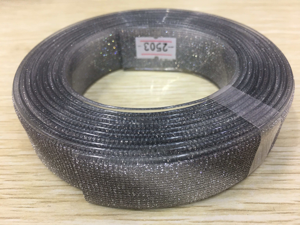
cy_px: 112
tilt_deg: -41.2
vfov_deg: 48.2
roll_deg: +3.2
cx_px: 150
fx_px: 251
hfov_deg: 61.7
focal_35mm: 29
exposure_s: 1/17
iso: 50
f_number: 2.2
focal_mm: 4.15
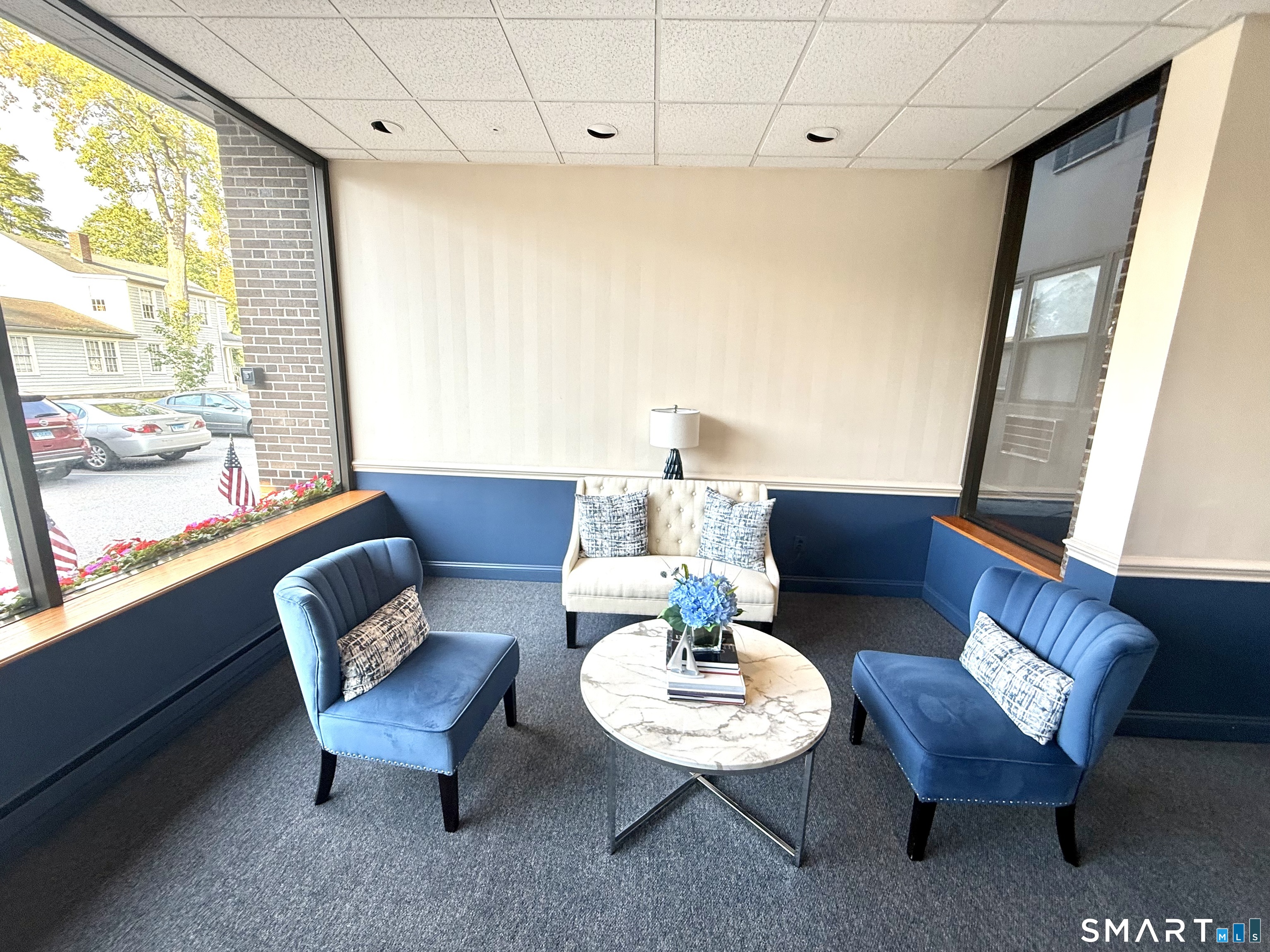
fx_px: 514
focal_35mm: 14
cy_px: 476
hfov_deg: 102.1
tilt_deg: -11.8
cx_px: 635
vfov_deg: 85.7
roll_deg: -2.3
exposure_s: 1/99
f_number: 2.2
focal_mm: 2.22
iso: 100
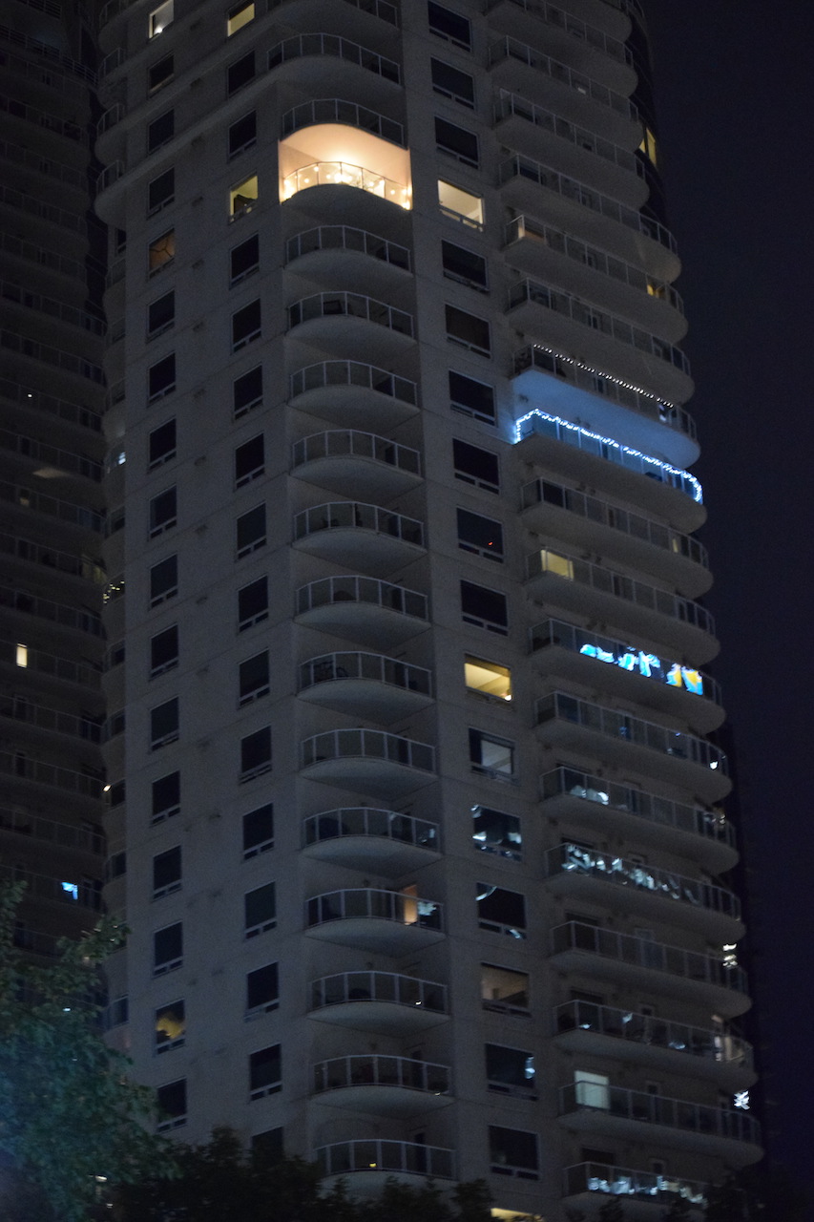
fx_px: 2799
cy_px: 611
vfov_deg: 24.6
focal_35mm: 82
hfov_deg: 16.5
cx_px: 407
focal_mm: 55
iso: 6400
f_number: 4
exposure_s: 1/30
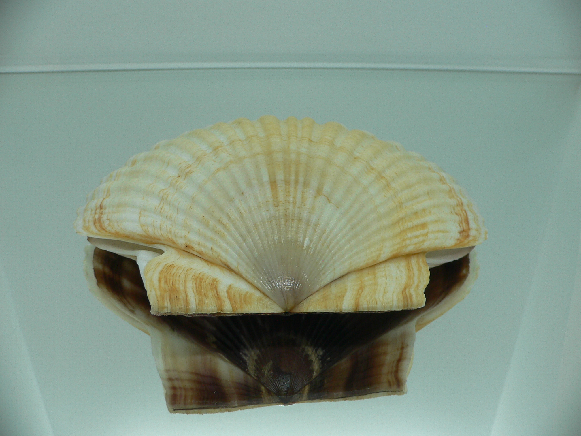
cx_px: 290
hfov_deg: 52.6
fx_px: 587
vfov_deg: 40.7
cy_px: 218
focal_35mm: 35
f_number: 2.8
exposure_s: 1/60
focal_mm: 4.6
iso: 80
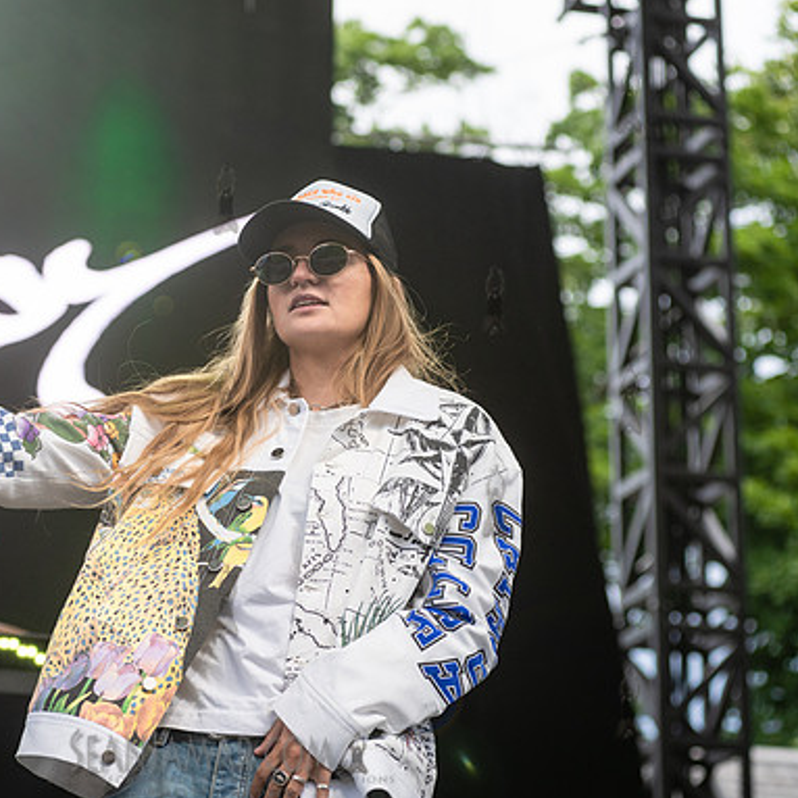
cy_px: 399
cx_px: 225
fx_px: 2686
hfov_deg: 16.8
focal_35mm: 103
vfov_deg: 16.9
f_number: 3.5
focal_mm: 80
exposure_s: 1/640
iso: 640
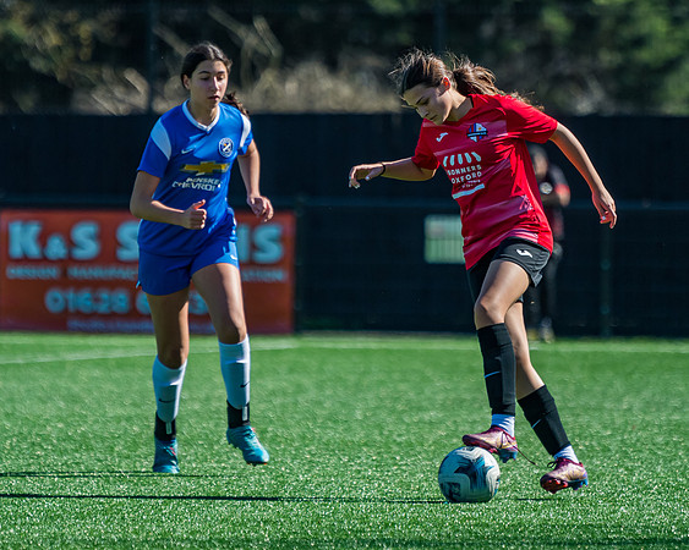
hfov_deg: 4.0
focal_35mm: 488
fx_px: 9948
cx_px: 371
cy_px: 270
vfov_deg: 3.2
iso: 400
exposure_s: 1/2500
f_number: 4
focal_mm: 280
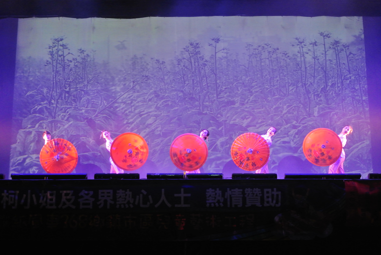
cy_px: 128
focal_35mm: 49
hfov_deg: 40.3
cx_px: 190
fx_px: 519
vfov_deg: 27.6
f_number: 4.5
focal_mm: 18.2
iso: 1600
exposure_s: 1/30
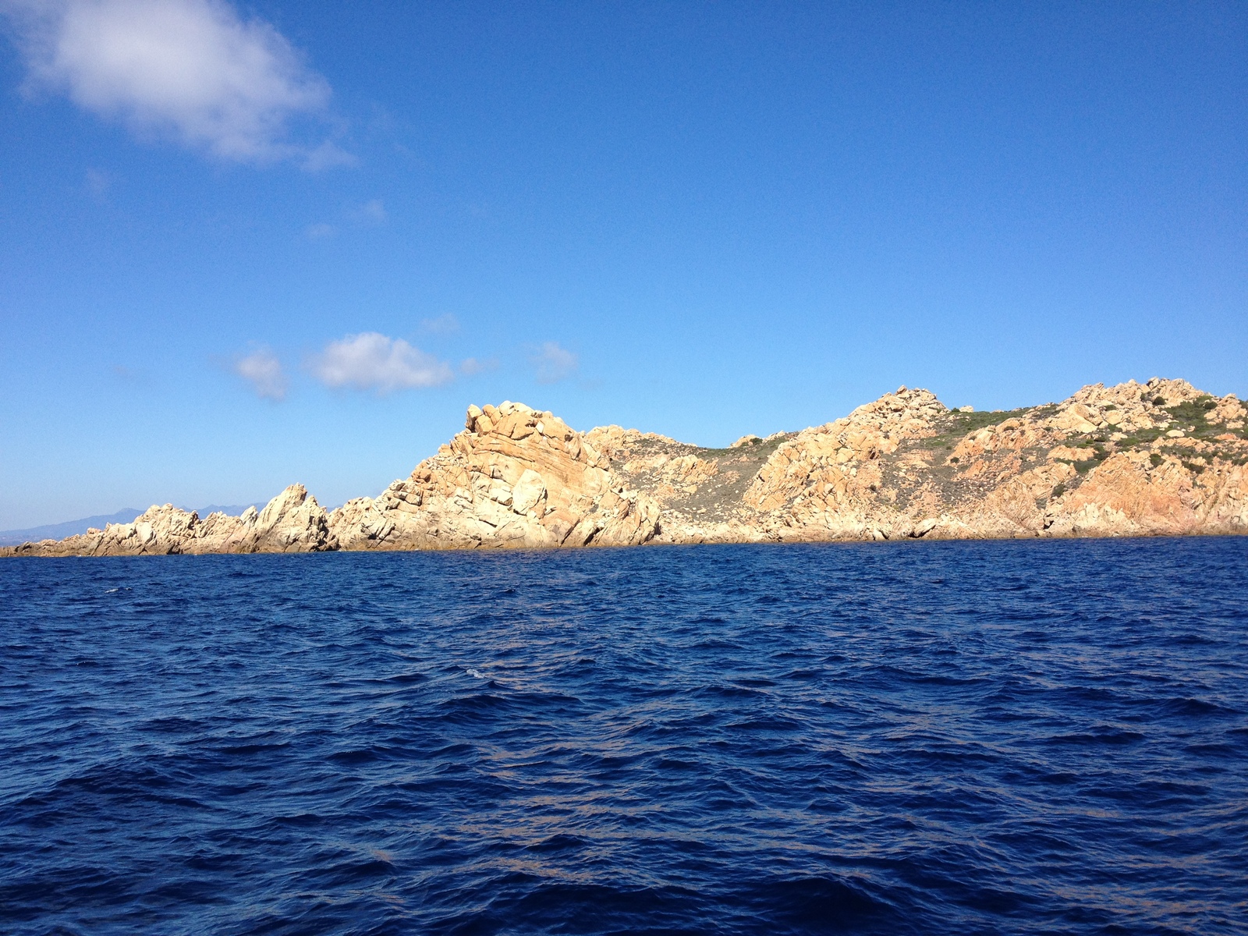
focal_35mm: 35
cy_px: 468
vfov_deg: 40.7
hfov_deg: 52.6
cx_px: 624
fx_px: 1262
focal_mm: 4.28
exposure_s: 1/1783
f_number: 2.4
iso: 64
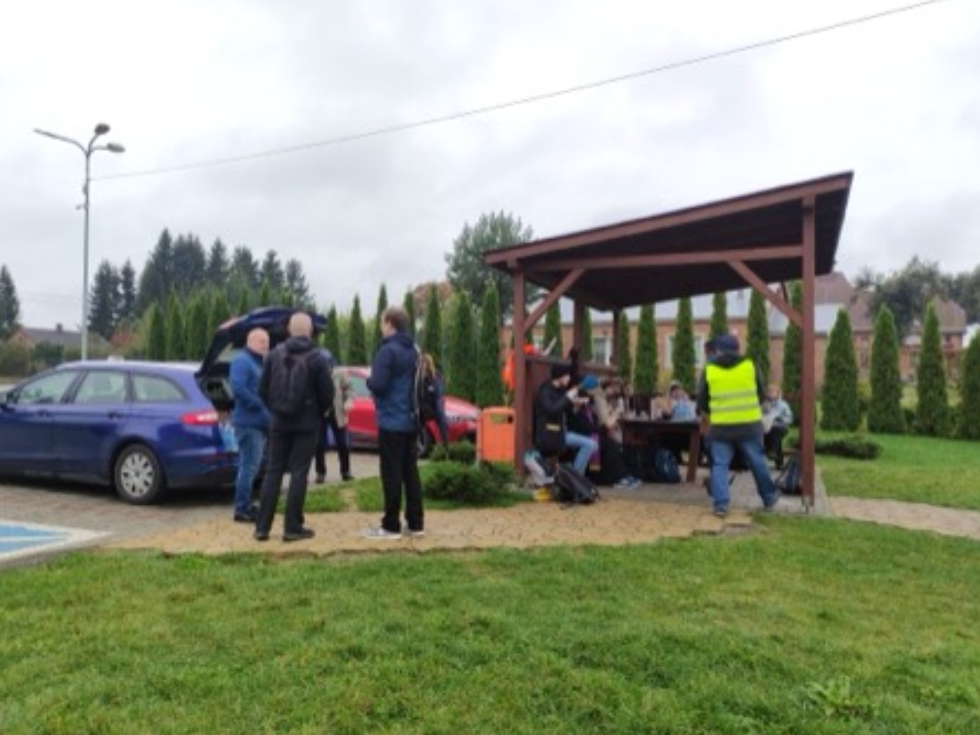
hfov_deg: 65.3
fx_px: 764
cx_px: 461
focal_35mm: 27
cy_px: 380
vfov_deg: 51.3
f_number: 1.89
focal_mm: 5.43
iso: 100
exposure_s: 1/286
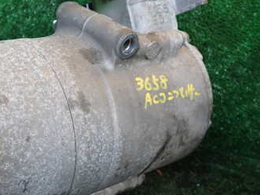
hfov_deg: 33.8
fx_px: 413
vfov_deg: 26.5
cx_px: 46
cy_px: 93
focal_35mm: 55
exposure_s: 1/60
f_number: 2.3
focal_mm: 5.4
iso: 160
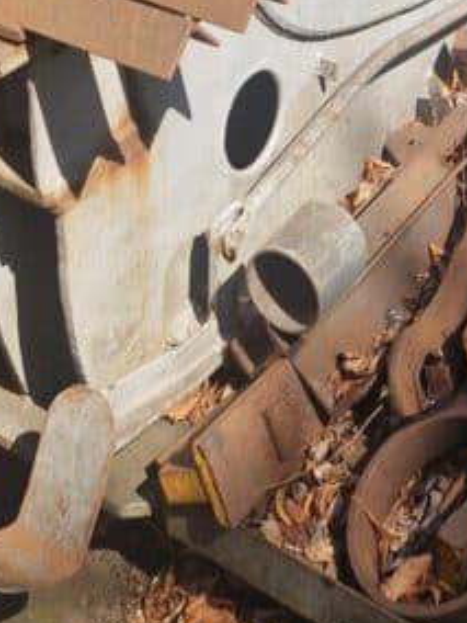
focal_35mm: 83
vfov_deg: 19.4
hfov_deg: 17.8
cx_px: 248
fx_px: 1493
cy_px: -399
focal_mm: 5.4
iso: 50
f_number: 1.8
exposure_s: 1/912
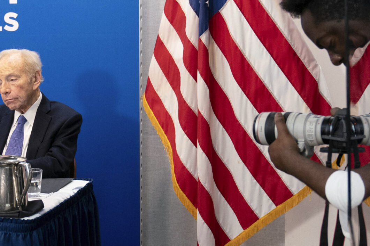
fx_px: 843
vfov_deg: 16.7
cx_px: 84
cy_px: 128
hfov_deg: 24.4
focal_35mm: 82
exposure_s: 1/320
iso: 2000
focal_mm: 34
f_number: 3.5
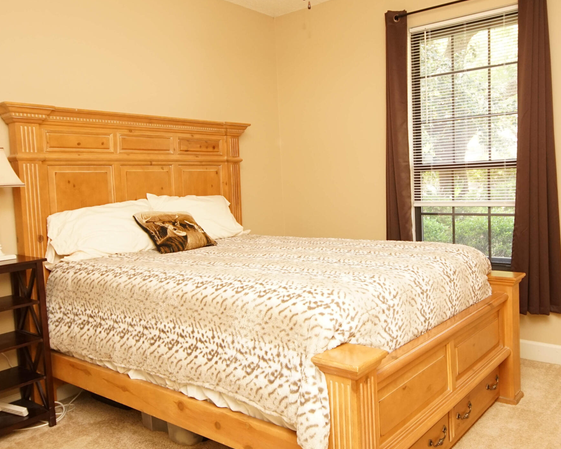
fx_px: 481
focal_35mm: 29
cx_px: 328
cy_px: 220
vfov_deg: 50.0
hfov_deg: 60.1
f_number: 5
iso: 1000
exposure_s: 1/60
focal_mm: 12
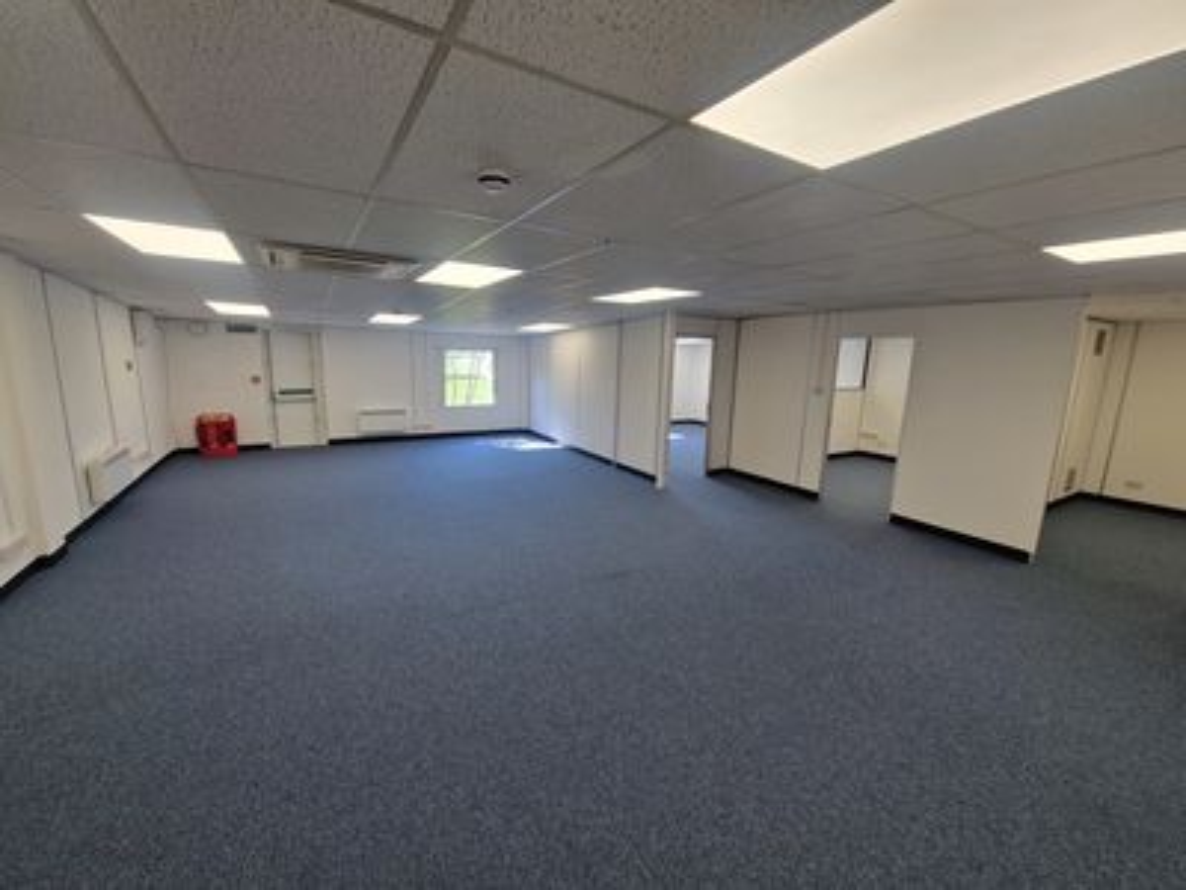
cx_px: 593
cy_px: 445
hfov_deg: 106.2
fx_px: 445
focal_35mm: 13
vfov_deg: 89.9
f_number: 2.2
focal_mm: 2.2
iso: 64
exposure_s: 1/100
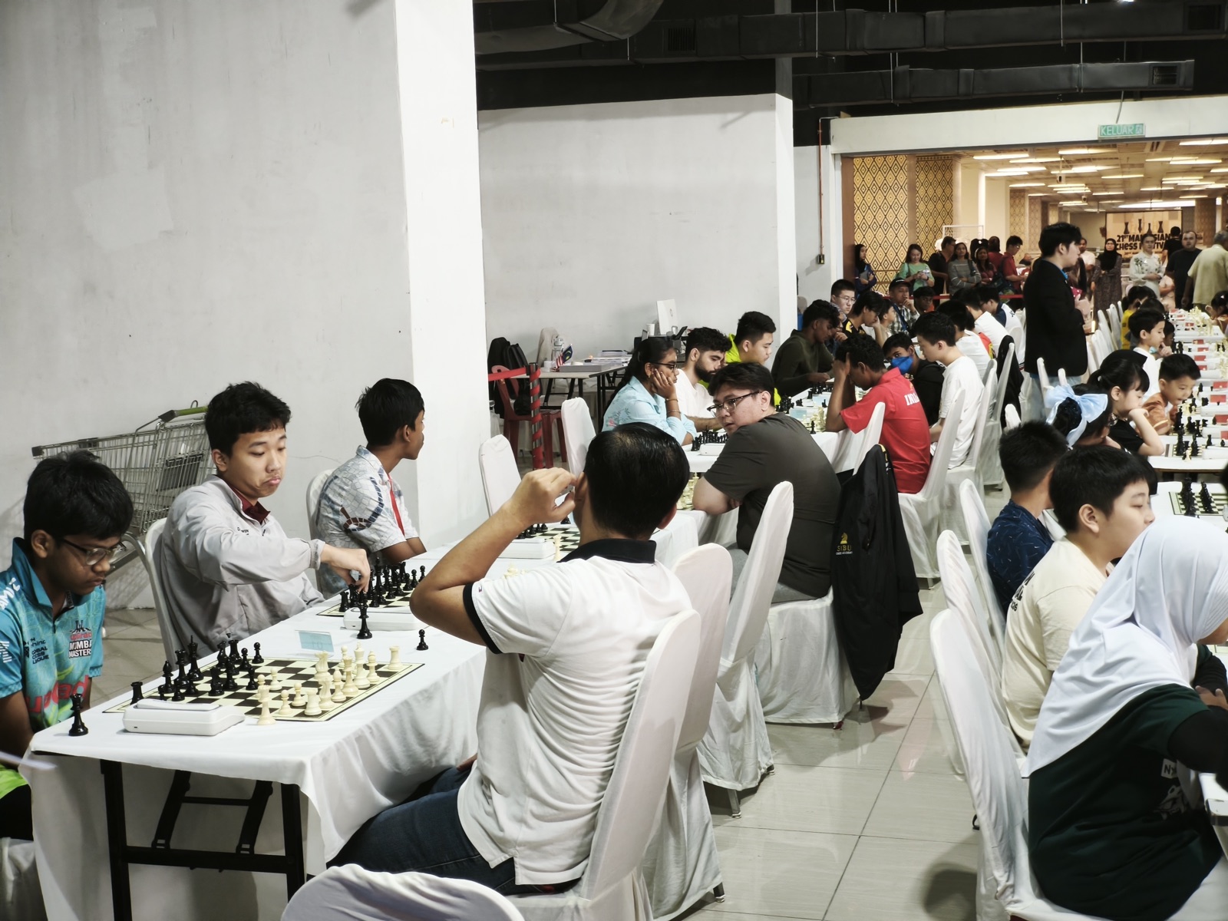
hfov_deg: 41.2
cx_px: 614
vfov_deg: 31.5
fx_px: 1632
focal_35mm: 46
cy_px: 460
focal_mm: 7.1
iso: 640
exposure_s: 1/50
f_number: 1.9
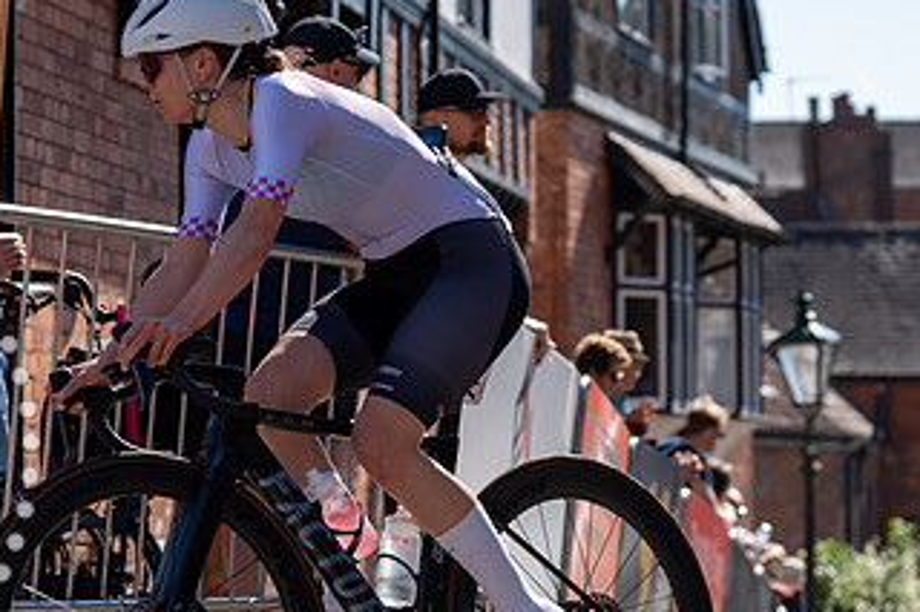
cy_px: 300
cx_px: 216
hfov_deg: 16.1
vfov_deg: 10.8
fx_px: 3244
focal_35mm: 127
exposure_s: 1/1000
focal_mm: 70
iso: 100
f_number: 3.5
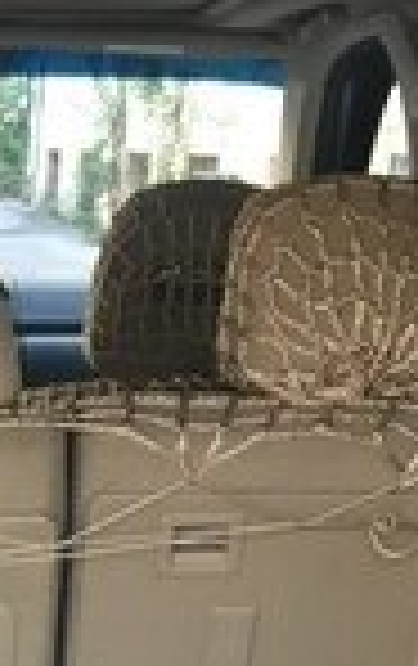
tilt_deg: -23.0
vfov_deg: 18.3
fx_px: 1870
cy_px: 945
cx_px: -99
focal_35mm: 103
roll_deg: -1.4
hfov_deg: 12.4
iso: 80
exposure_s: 1/33
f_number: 2.2
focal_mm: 4.15
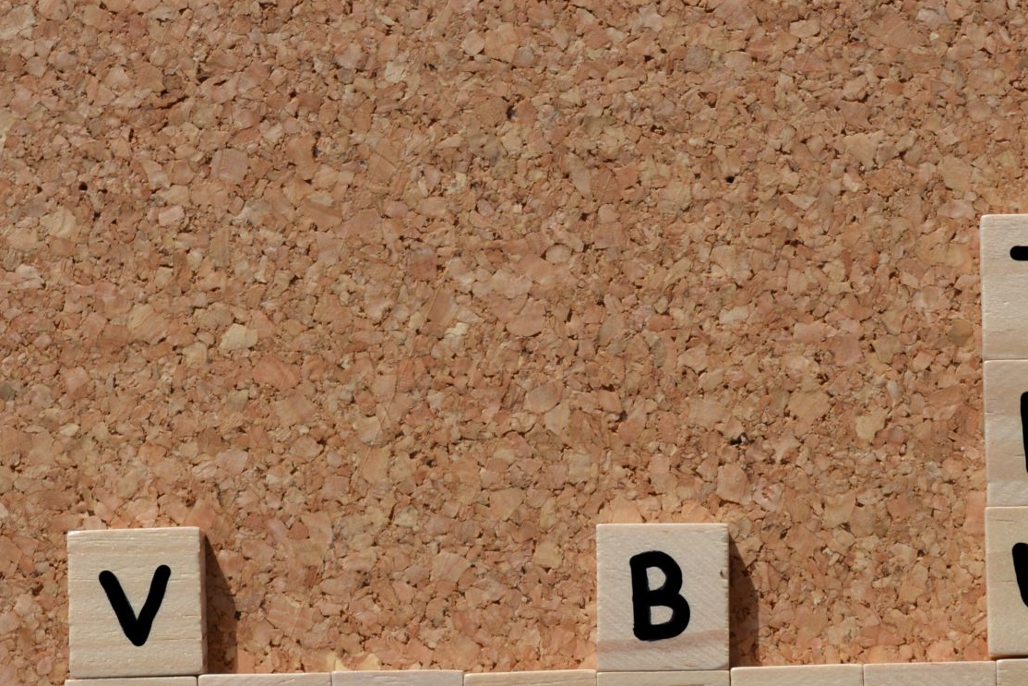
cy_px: 746
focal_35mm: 131
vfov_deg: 10.4
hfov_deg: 15.5
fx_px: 3741
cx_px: 879
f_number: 8
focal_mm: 38
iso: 100
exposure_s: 1/250
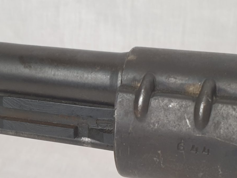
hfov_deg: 26.2
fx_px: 507
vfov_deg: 19.8
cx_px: 79
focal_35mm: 74
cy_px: 134
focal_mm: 4.3
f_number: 2.4
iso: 64
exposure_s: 1/50
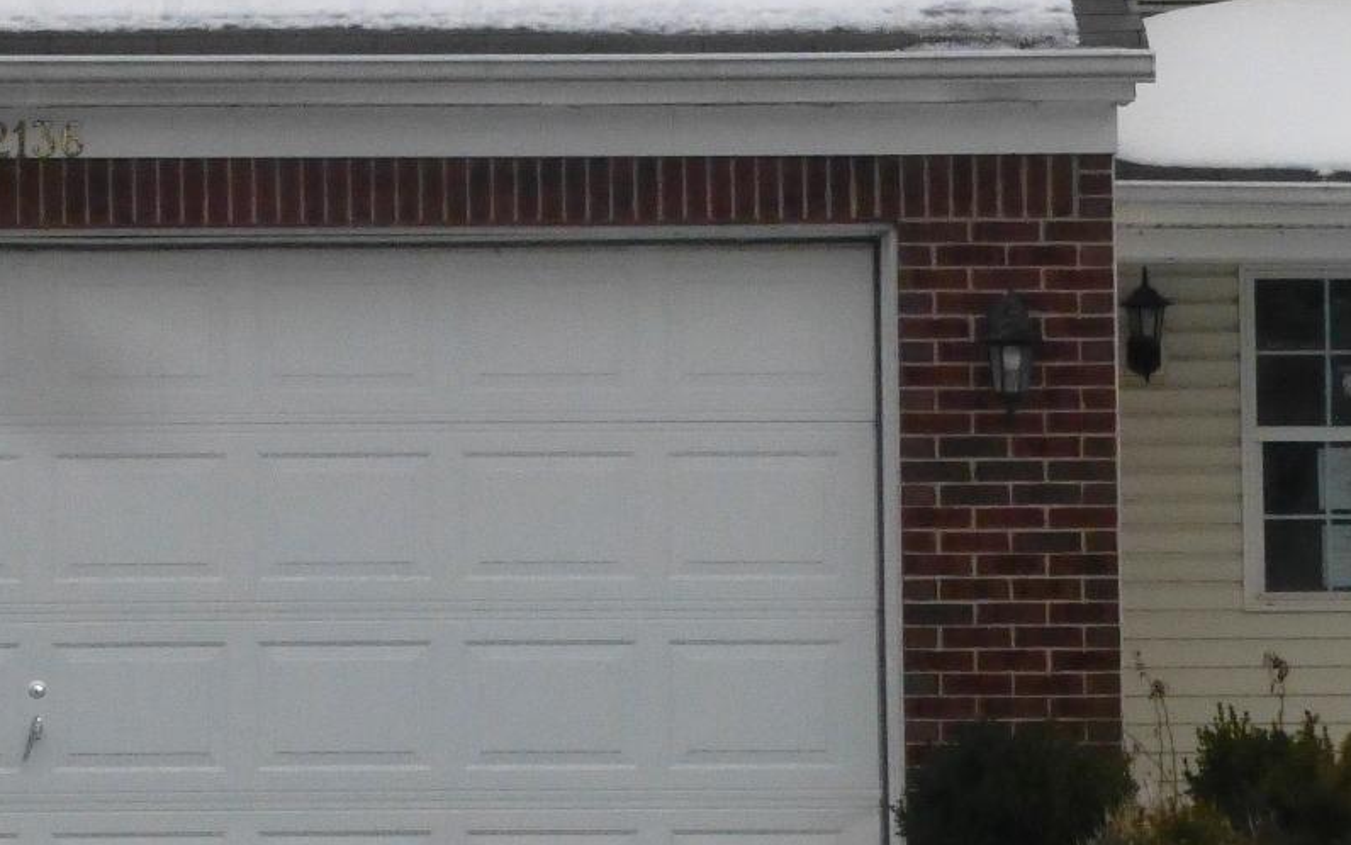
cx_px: 363
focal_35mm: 169
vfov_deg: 7.7
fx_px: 6224
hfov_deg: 12.4
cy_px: -48
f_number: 4.8
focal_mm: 11
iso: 800
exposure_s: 1/160
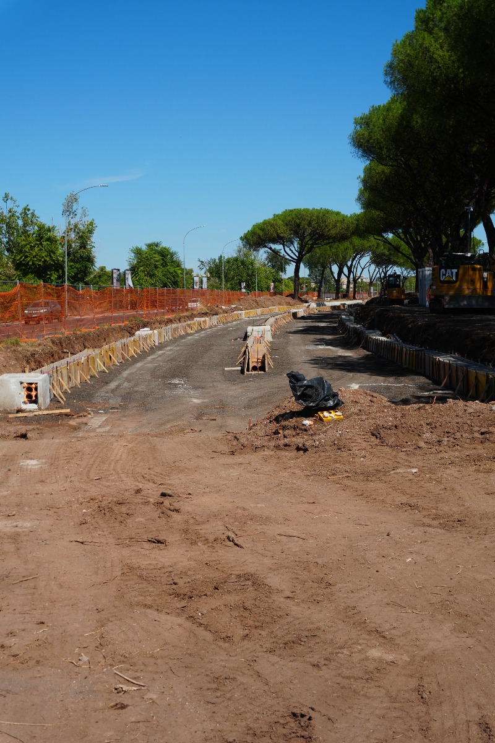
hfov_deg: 26.5
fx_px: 1052
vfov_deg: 38.9
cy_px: 372
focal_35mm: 51
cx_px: 248
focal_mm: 34
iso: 100
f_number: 11
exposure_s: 1/200
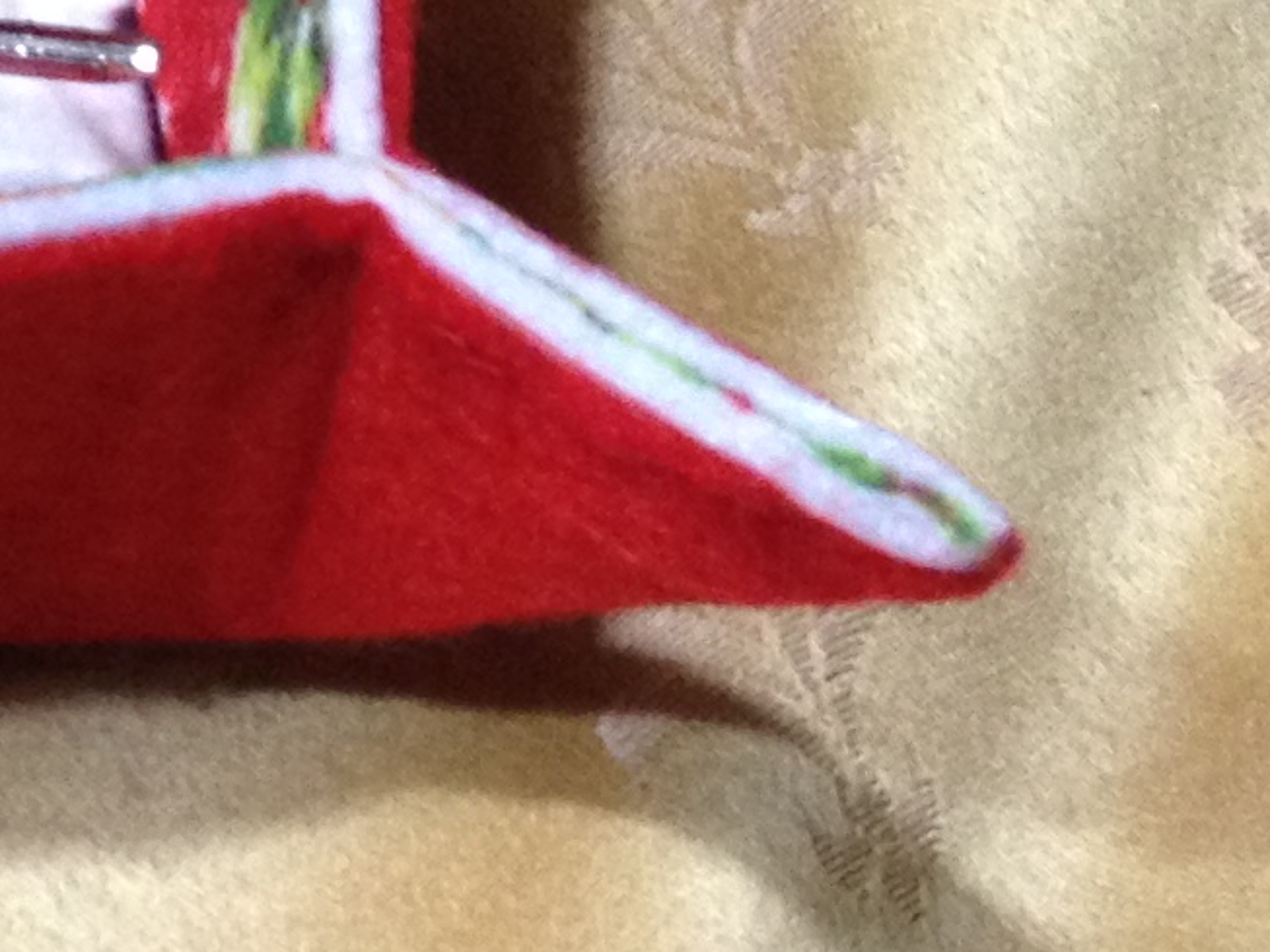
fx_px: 6422
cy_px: 87
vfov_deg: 8.5
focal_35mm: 175
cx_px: -832
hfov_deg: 10.7
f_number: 2.4
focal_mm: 4.28
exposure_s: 1/20
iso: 160
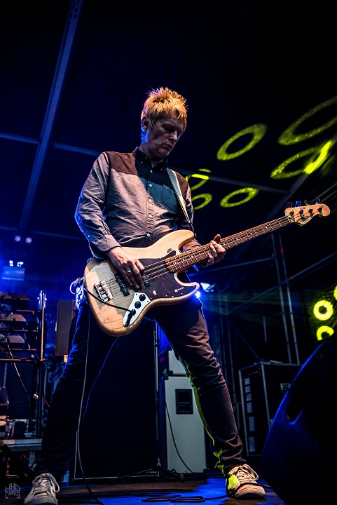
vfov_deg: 54.4
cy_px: 252
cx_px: 168
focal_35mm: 35
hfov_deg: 37.9
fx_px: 491
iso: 125
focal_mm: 35
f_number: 2.8
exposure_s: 1/100
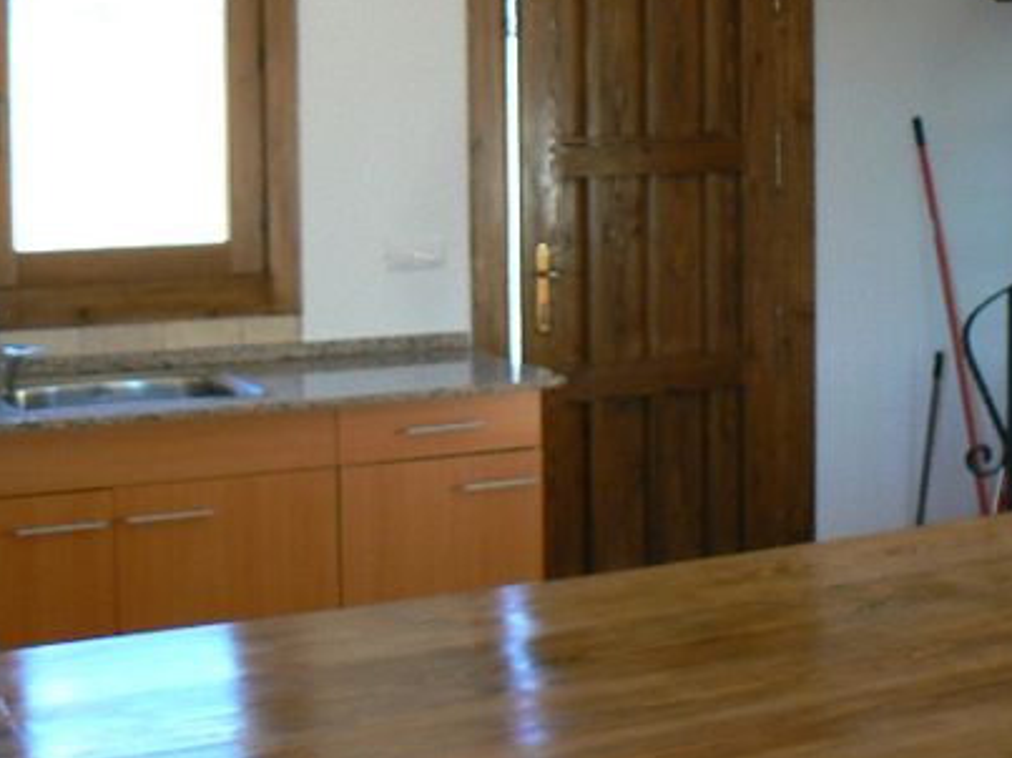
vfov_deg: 23.0
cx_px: 677
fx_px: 1841
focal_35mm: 63
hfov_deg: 30.5
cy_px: 163
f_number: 2.8
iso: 160
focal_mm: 6
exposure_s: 1/30
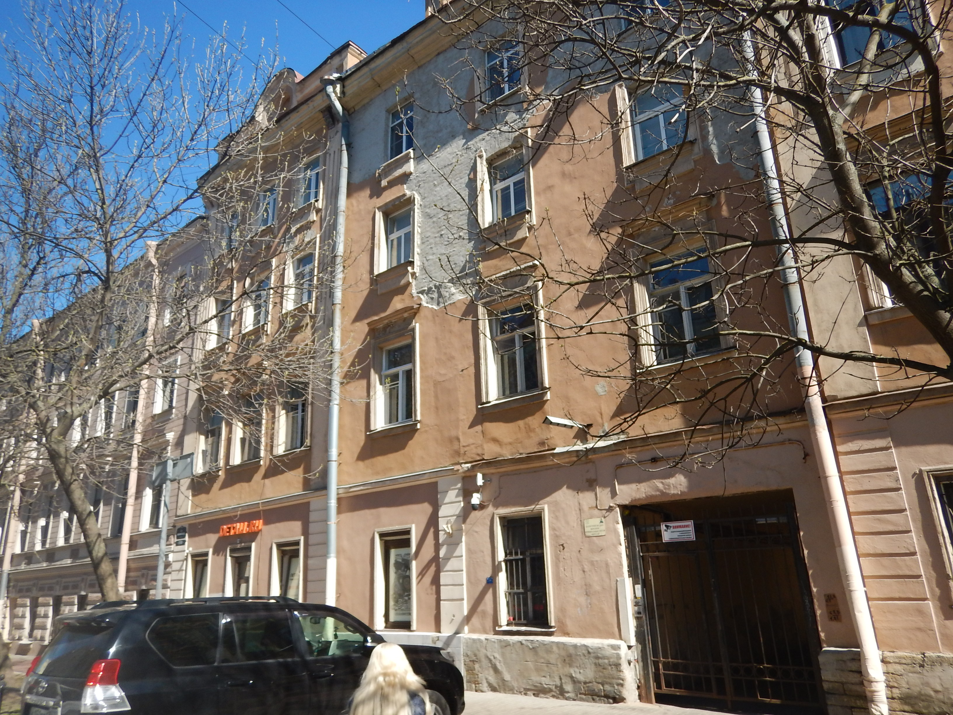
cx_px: 476
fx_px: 661
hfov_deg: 71.6
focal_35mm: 24
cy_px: 358
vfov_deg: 56.8
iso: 125
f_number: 2.8
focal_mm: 4.3
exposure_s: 1/1000
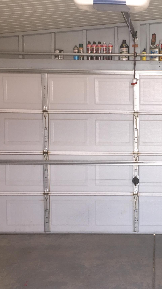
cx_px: 166
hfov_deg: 21.0
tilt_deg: -7.0
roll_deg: -0.7
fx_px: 420
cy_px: 172
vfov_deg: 37.7
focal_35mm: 55
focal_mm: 4.15
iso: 40
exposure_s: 1/50
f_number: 2.2
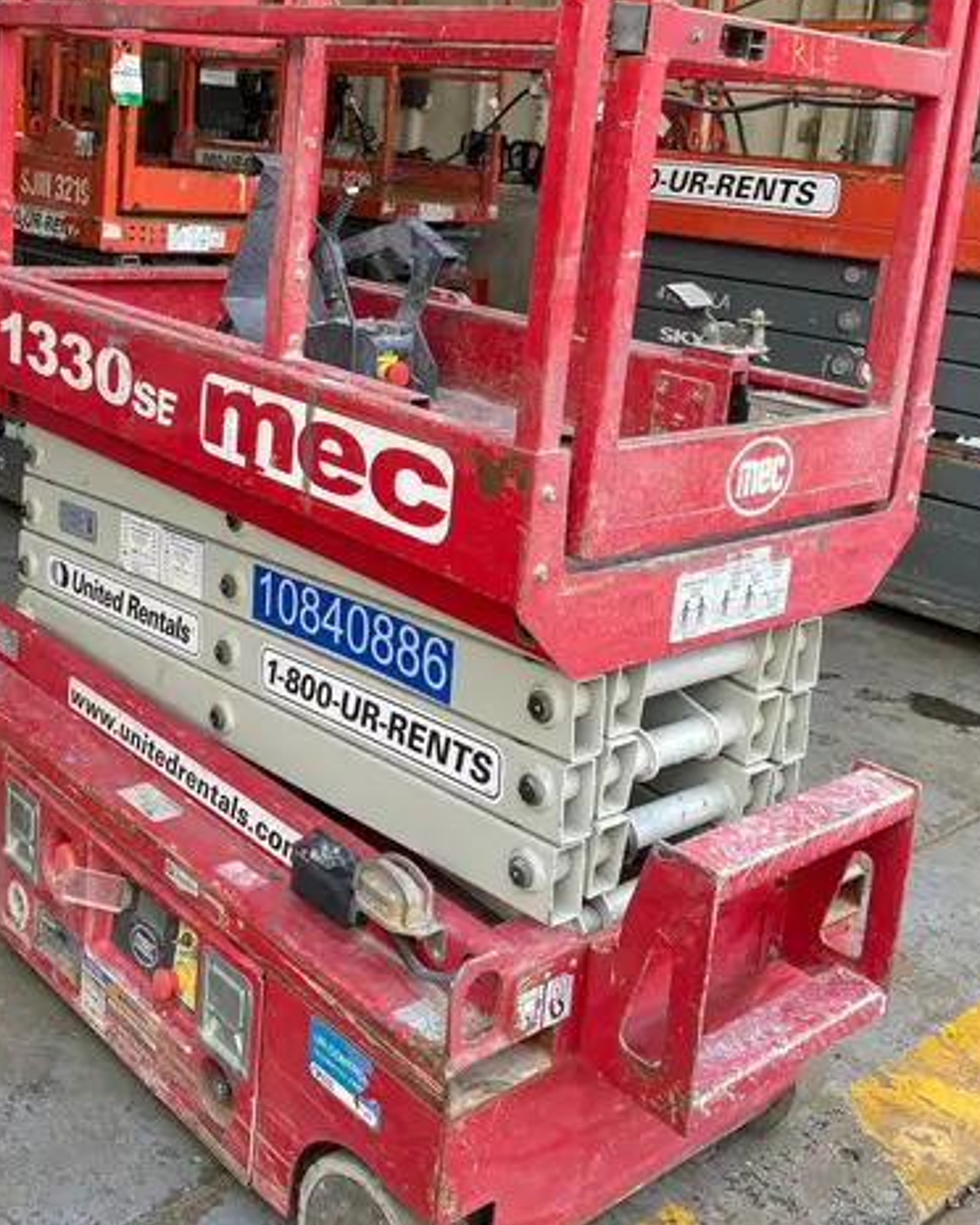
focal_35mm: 40
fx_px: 1450
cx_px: 353
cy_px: 423
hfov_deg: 37.1
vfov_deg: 45.2
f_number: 1.8
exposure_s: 1/128
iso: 32
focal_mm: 4.25
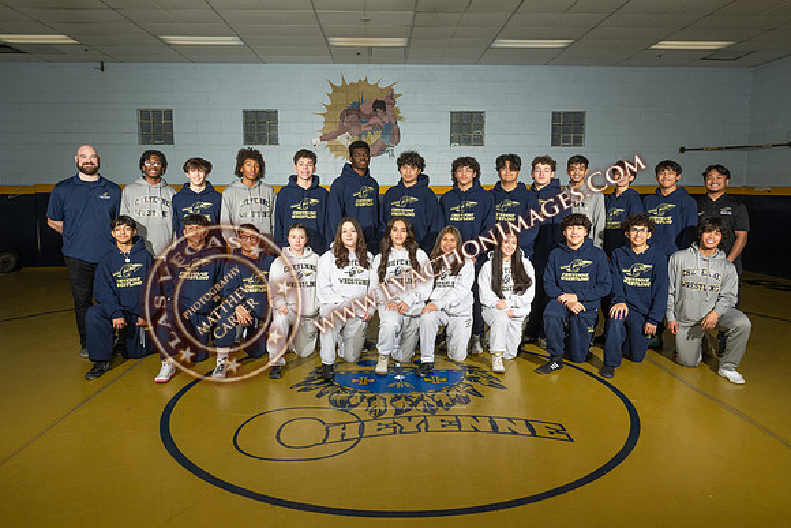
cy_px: 261
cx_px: 395
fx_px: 572
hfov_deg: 69.3
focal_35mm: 26
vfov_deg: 49.5
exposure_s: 1/160
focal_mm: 24
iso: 125
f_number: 8
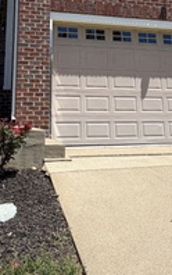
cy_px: 53
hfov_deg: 31.9
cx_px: 64
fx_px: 300
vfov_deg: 46.6
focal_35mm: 40
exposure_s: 1/770
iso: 20
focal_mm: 2.22
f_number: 2.2
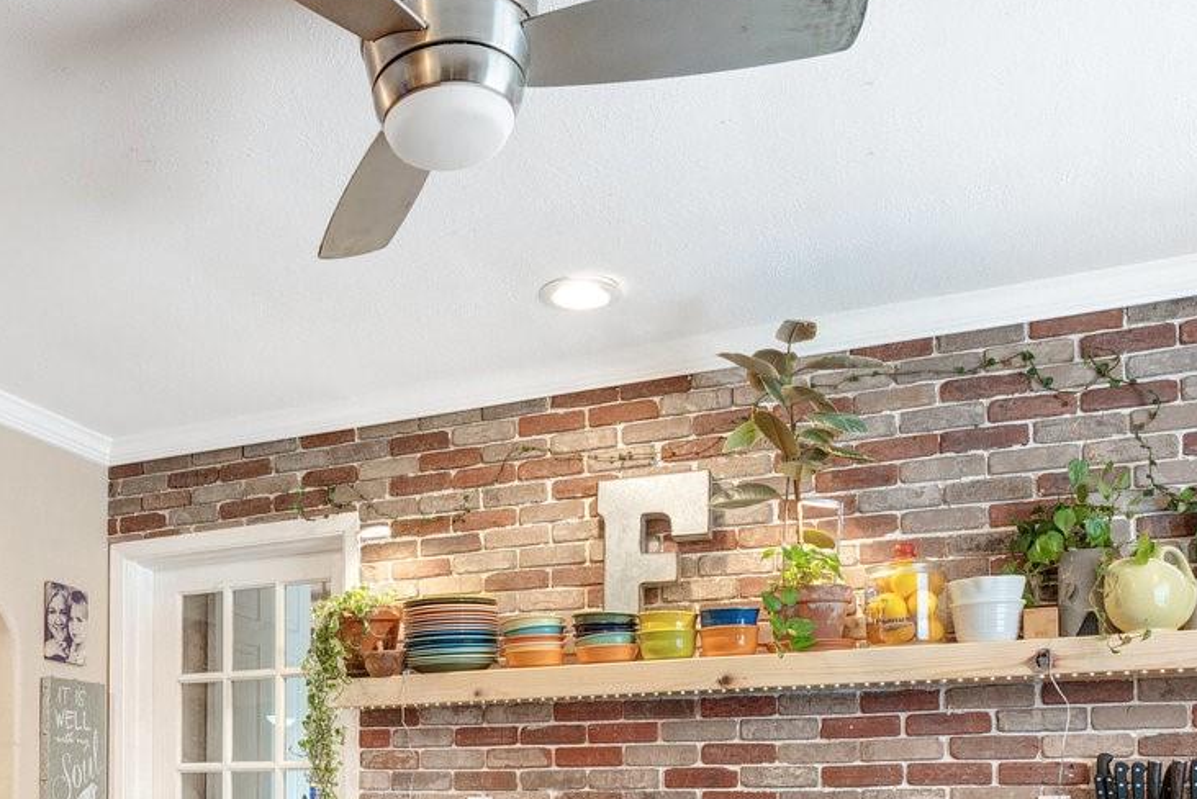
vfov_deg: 34.5
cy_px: 797
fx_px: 1164
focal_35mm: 35
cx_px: 283
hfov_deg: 51.8
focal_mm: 16
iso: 640
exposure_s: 1/10
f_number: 7.1
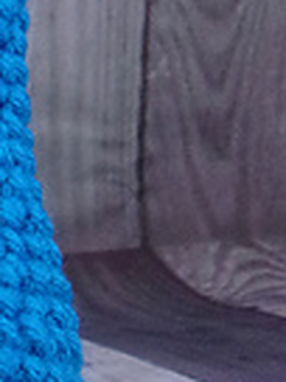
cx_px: -289
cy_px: 163
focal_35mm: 127
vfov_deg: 15.5
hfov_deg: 10.7
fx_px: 1399
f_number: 3
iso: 286
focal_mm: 4.9
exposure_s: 1/34
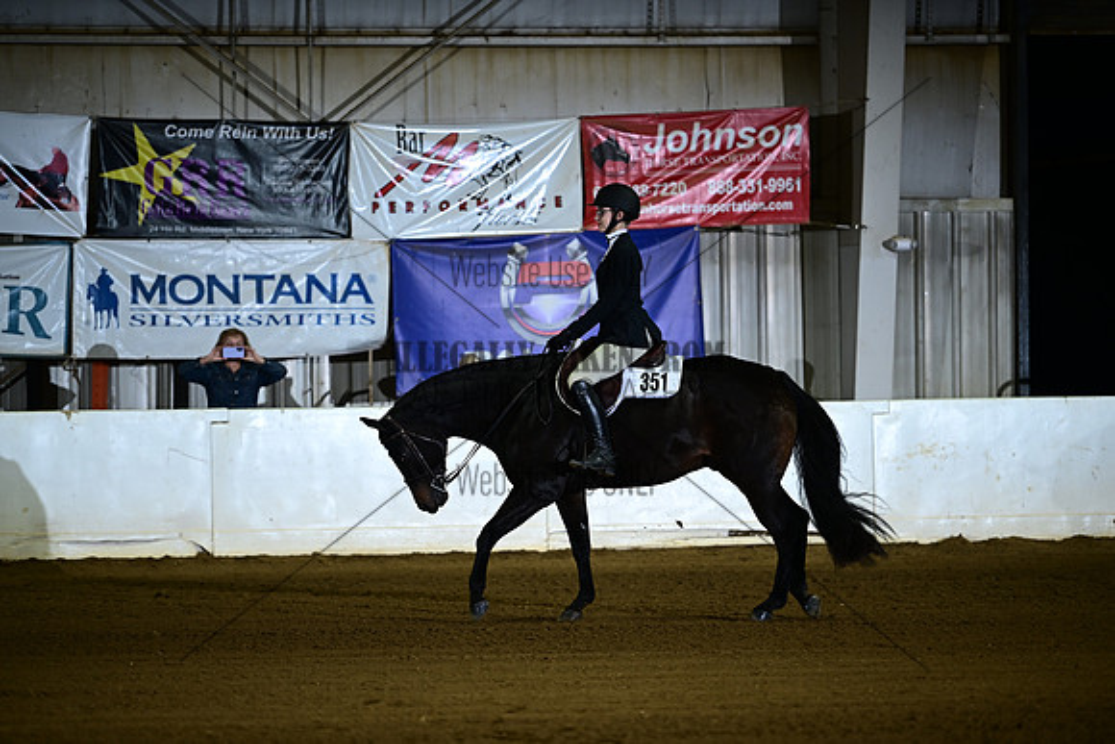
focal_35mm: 200
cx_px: 558
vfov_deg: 6.9
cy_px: 372
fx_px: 6196
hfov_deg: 10.3
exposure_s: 1/205
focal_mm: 200
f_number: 2.8
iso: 500
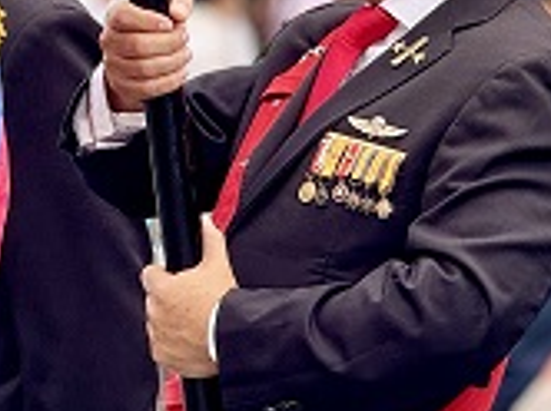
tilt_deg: -2.5
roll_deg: -0.5
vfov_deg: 3.7
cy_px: 172
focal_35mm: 398
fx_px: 6326
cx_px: 893
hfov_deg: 4.9
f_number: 2.8
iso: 50
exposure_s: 1/272
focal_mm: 15.66
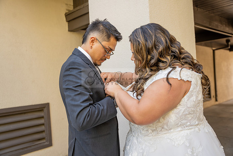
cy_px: 78
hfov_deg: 57.1
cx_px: 116
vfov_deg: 39.9
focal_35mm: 33
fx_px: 214
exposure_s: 1/80
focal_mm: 33.1
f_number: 3.2
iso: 125
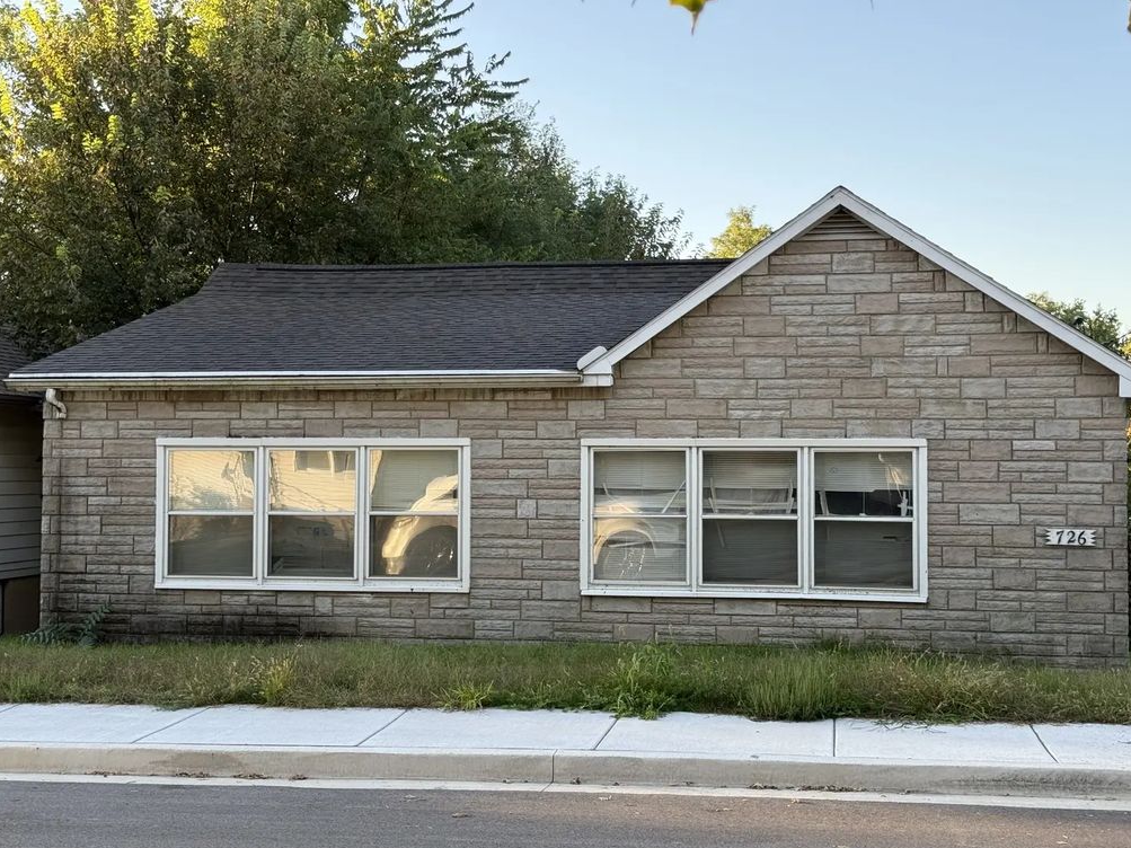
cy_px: 432
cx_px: 573
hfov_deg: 38.9
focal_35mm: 49
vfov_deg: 29.7
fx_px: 1601
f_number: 1.78
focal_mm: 6.76
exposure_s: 1/375
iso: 64
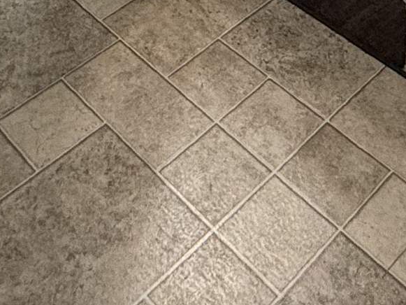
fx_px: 868
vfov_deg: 12.9
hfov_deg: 26.3
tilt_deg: -6.7
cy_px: -497
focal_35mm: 74
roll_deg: -0.4
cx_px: 240
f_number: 2.2
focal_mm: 2.22
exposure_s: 1/120
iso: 100
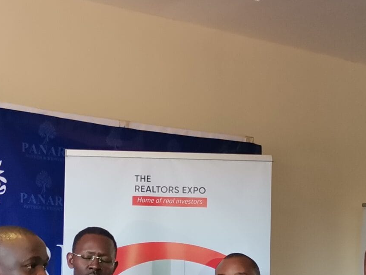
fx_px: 825
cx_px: 128
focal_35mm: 78
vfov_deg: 18.6
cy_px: 247
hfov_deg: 24.9
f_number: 1.8
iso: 250
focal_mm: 4.75
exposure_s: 1/100
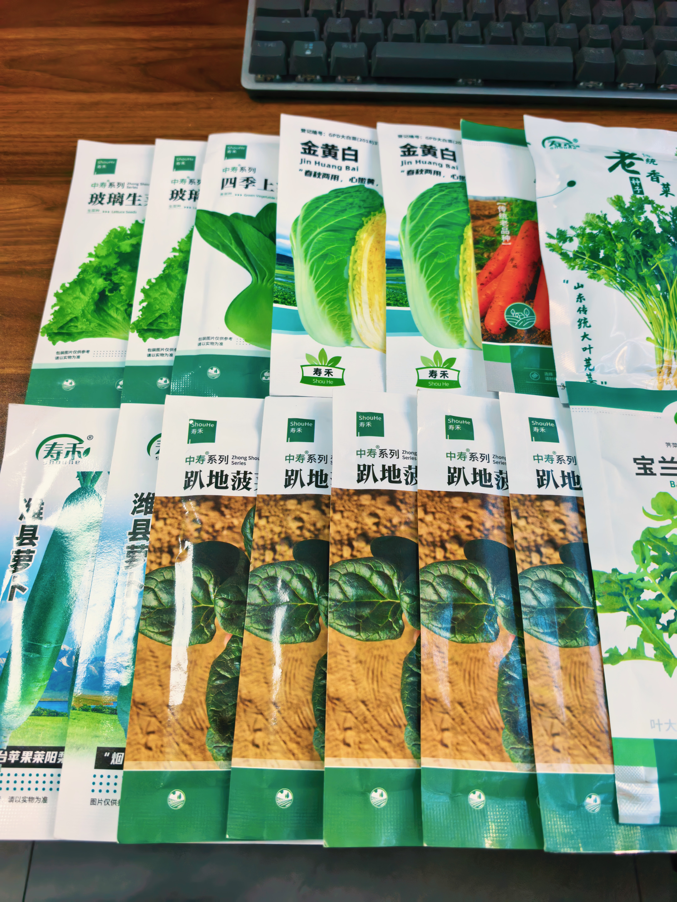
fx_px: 626
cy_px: 451
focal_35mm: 24
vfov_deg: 71.6
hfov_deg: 56.8
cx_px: 338
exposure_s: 1/100
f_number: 2
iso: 100
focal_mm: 5.75
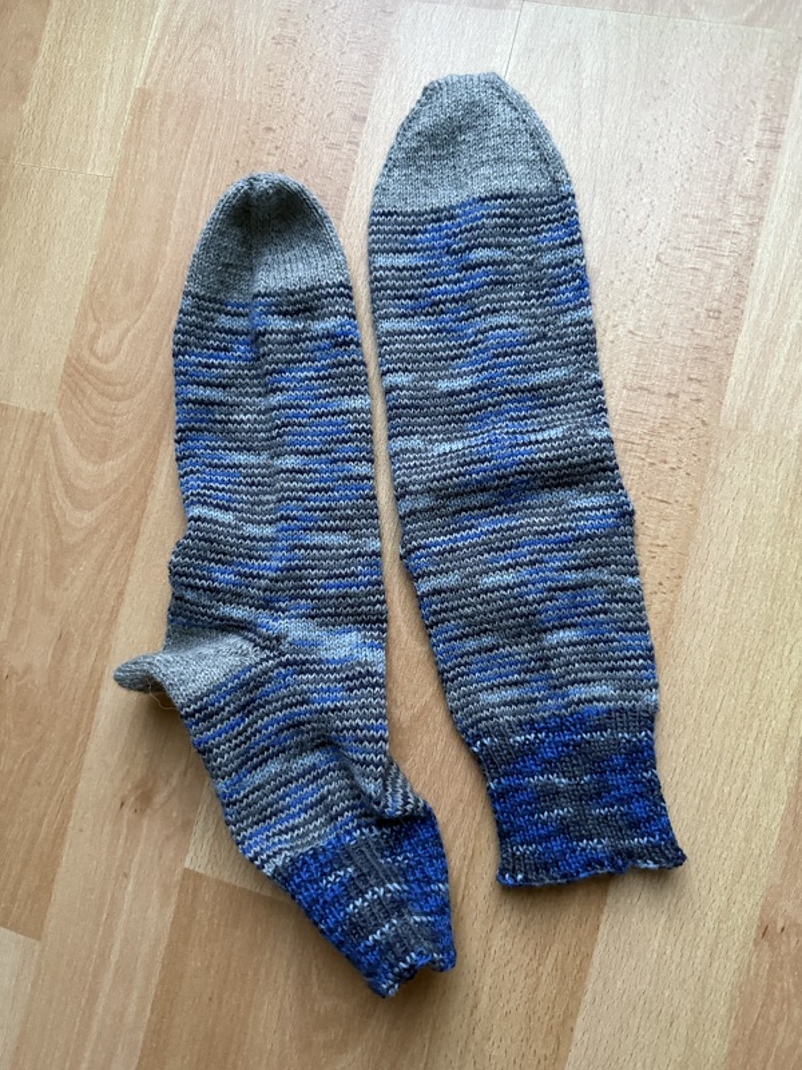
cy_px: 535
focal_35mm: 24
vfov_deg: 71.6
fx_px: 741
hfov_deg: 56.8
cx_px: 401
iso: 1000
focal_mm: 6.76
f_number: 1.78
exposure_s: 1/40
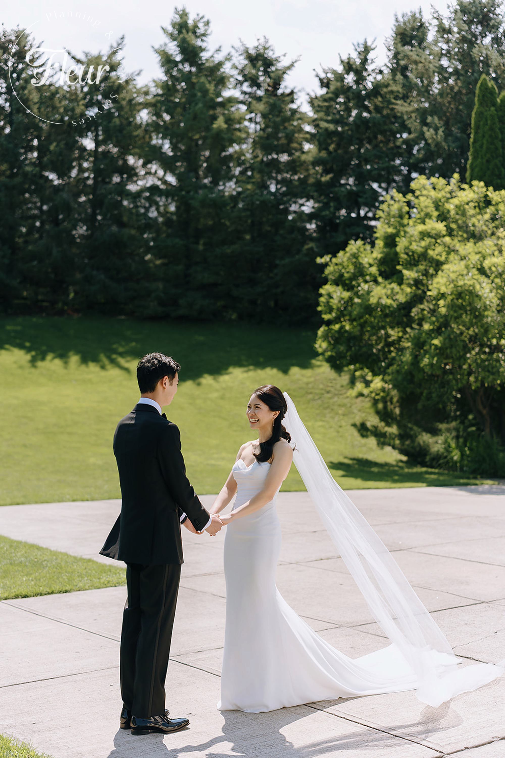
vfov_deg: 39.6
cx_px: 252
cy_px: 379
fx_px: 1052
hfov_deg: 27.0
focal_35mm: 50
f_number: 2
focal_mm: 50
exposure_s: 1/2500
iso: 100
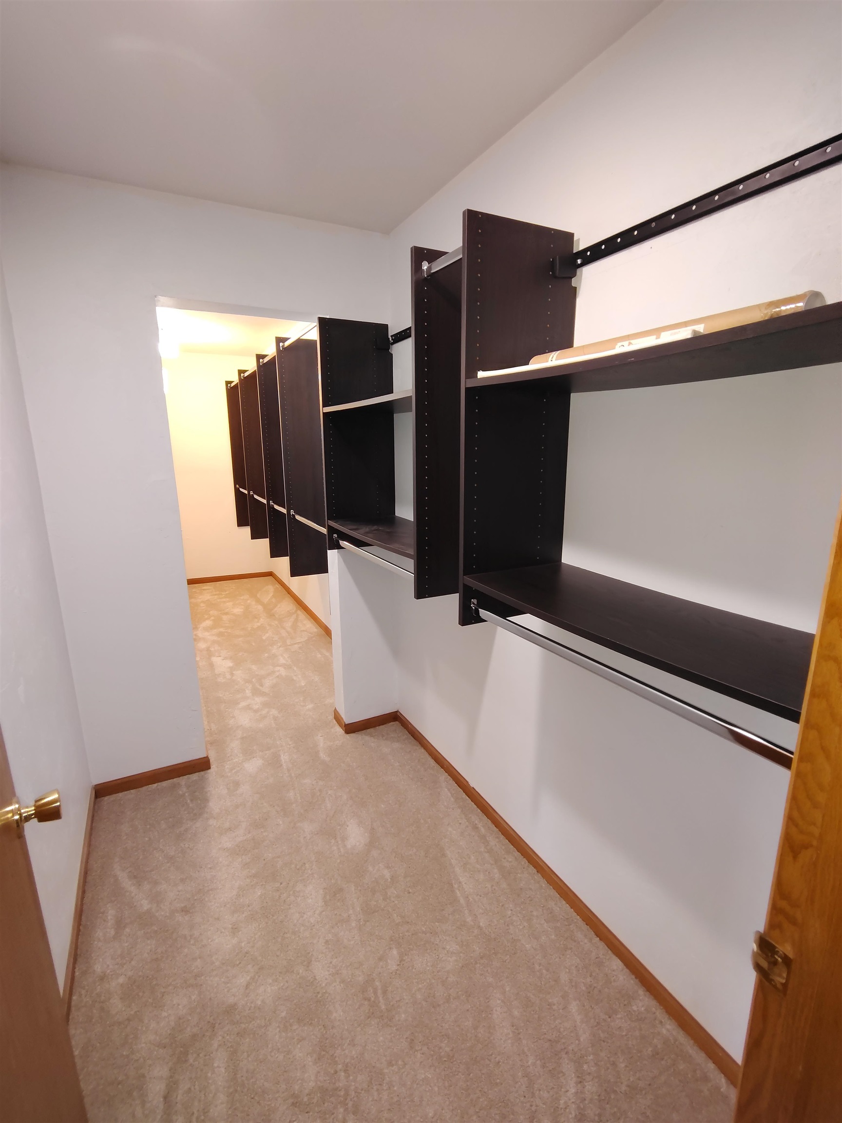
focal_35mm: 16
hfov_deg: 78.1
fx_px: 519
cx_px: 421
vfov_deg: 94.5
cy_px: 562
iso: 453
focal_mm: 2.13
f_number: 2.2
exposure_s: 1/24
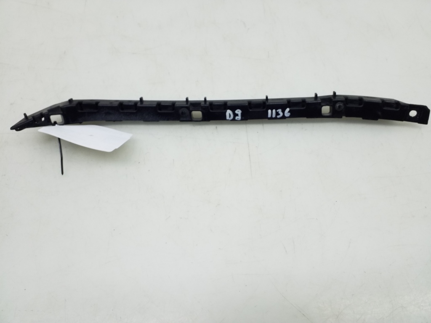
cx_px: 216
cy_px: 162
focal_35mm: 27
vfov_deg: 51.4
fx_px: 336
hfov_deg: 65.3
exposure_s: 1/50
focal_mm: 3.6
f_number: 1.9
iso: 80
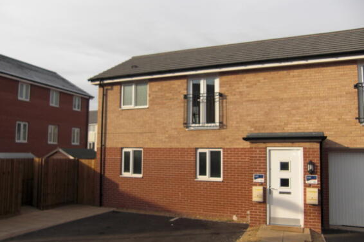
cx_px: 177
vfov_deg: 43.6
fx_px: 303
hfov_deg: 61.9
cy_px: 128
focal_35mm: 30
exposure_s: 1/1000
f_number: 2.6
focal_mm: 4.9
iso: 50
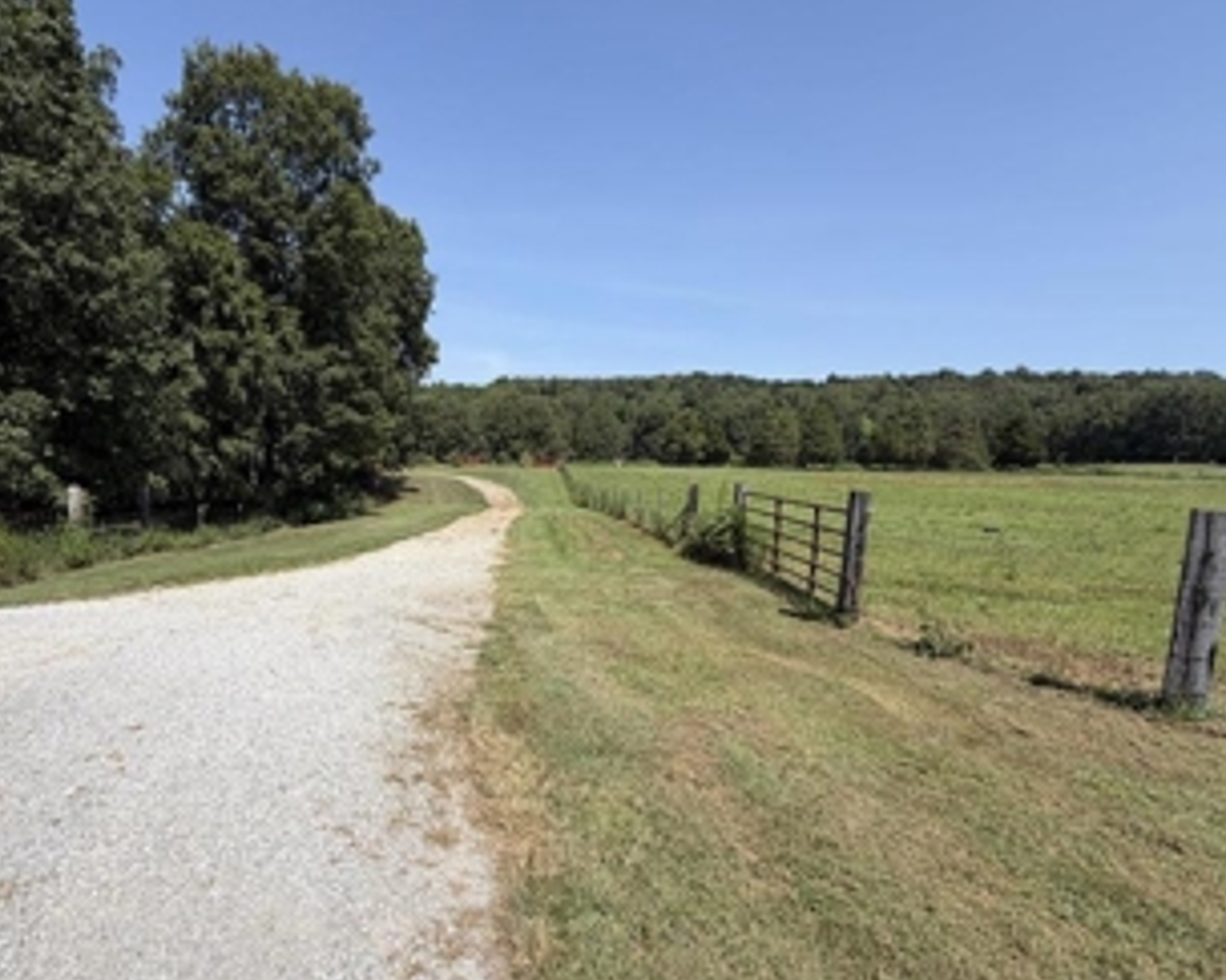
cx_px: 522
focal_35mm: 18
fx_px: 653
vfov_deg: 73.7
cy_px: 520
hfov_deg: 85.8
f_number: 2.2
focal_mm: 2.22
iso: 20
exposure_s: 1/901
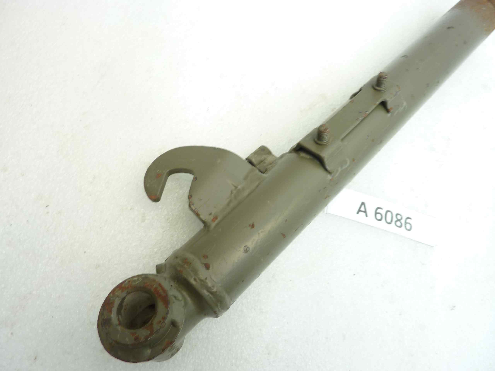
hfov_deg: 69.4
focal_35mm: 25
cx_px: 248
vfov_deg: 54.9
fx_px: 357
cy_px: 186
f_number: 3.3
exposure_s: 1/13
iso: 80
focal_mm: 4.1
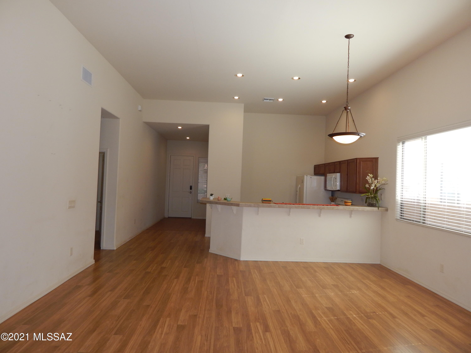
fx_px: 313
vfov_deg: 58.9
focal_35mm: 23
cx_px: 236
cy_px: 176
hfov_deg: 73.9
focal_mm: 4
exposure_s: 1/100
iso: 125
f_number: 3
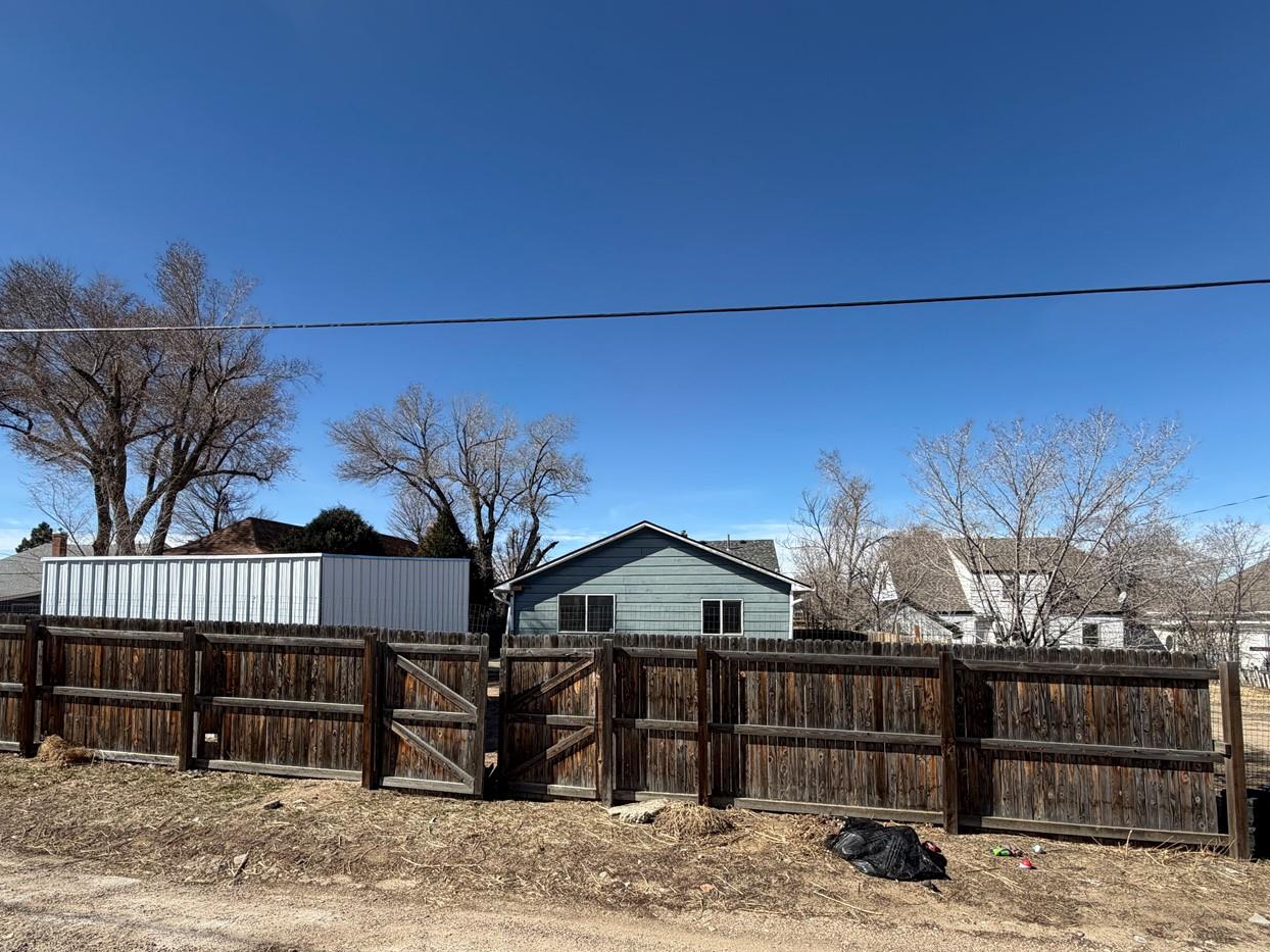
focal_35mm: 18
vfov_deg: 70.7
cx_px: 605
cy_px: 581
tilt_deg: +5.8
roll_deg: +0.2
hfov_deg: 87.7
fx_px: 660
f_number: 2.2
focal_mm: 2.22
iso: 25
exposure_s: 1/770
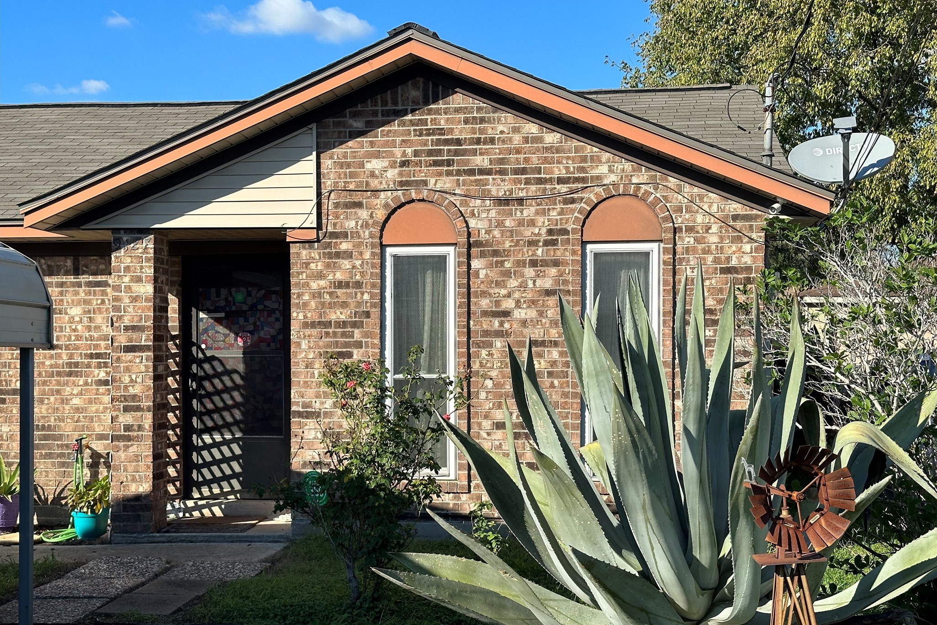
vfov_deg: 27.0
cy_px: 348
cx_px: 468
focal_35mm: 50
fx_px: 1301
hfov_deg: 39.6
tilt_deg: +0.6
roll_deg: +0.5
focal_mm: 6.86
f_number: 1.78
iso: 64
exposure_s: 1/2890
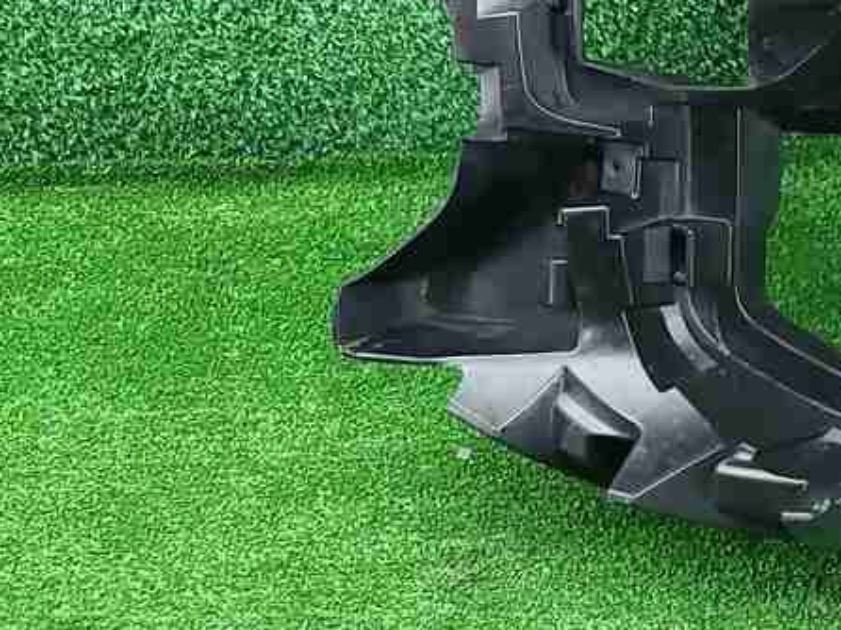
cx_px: 1050
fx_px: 2040
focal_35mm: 84
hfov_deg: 21.4
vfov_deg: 17.2
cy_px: 38
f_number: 1.8
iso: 332
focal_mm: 5.4
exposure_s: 1/50
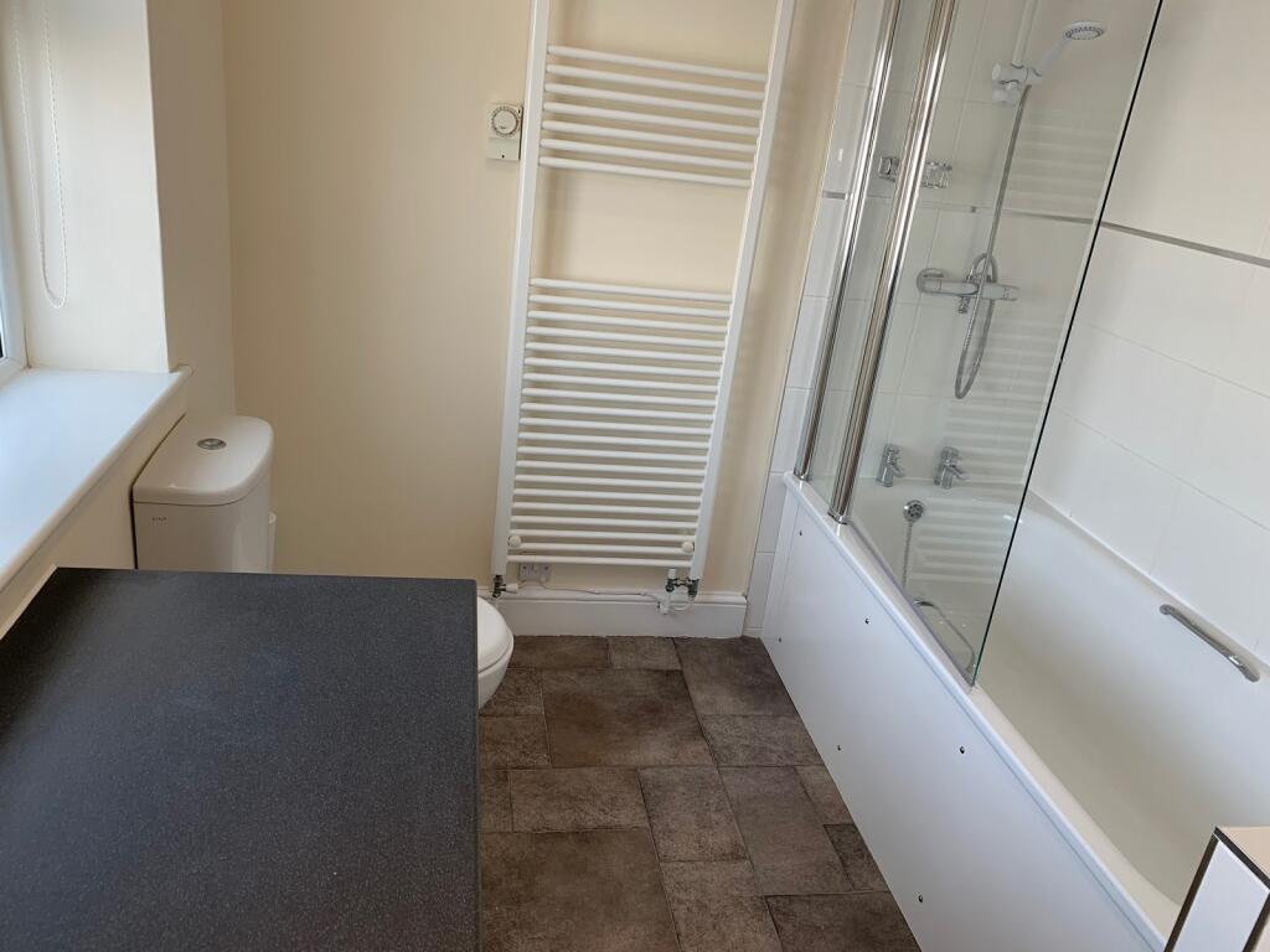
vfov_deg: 53.1
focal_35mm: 26
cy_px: 476
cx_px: 635
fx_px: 954
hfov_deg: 67.3
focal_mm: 4.25
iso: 80
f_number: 1.8
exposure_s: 1/100
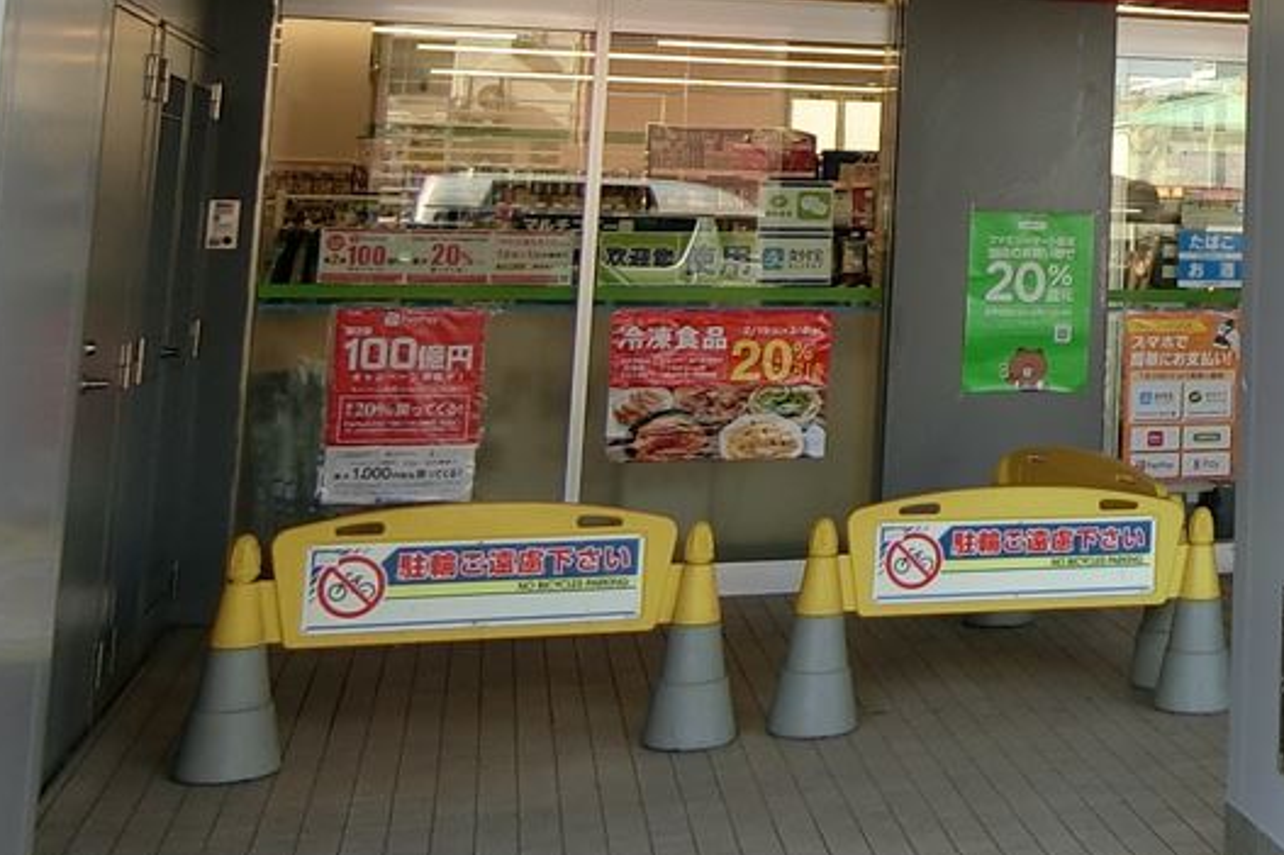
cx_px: 1467
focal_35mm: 60
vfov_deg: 21.5
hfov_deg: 29.6
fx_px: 2139
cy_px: -63
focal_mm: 4.06
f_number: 2.7
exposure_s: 1/200
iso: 80
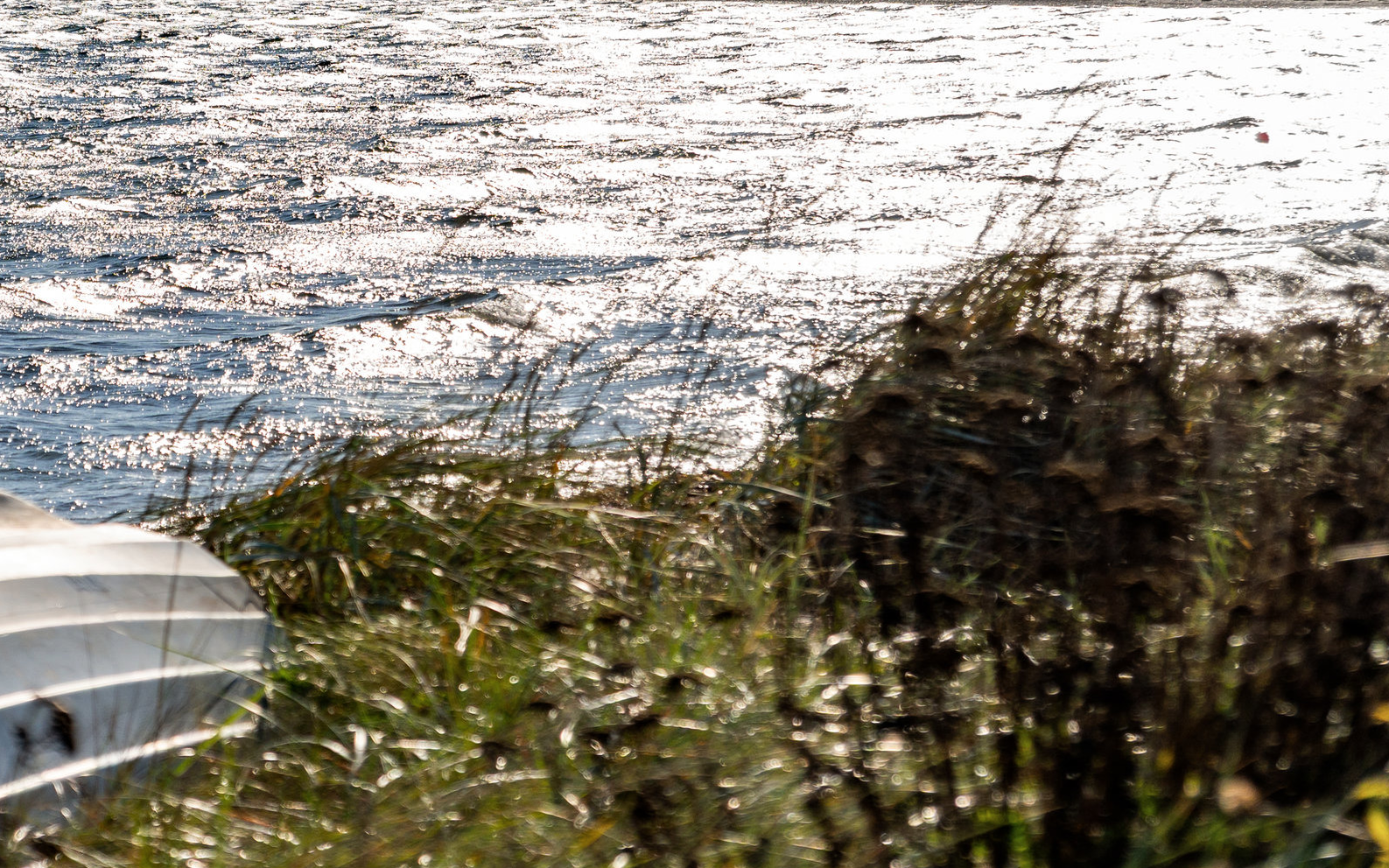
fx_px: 6018
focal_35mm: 159
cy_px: 206
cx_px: 171
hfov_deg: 13.1
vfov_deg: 8.2
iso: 50
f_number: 2.8
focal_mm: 55
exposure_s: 1/3200
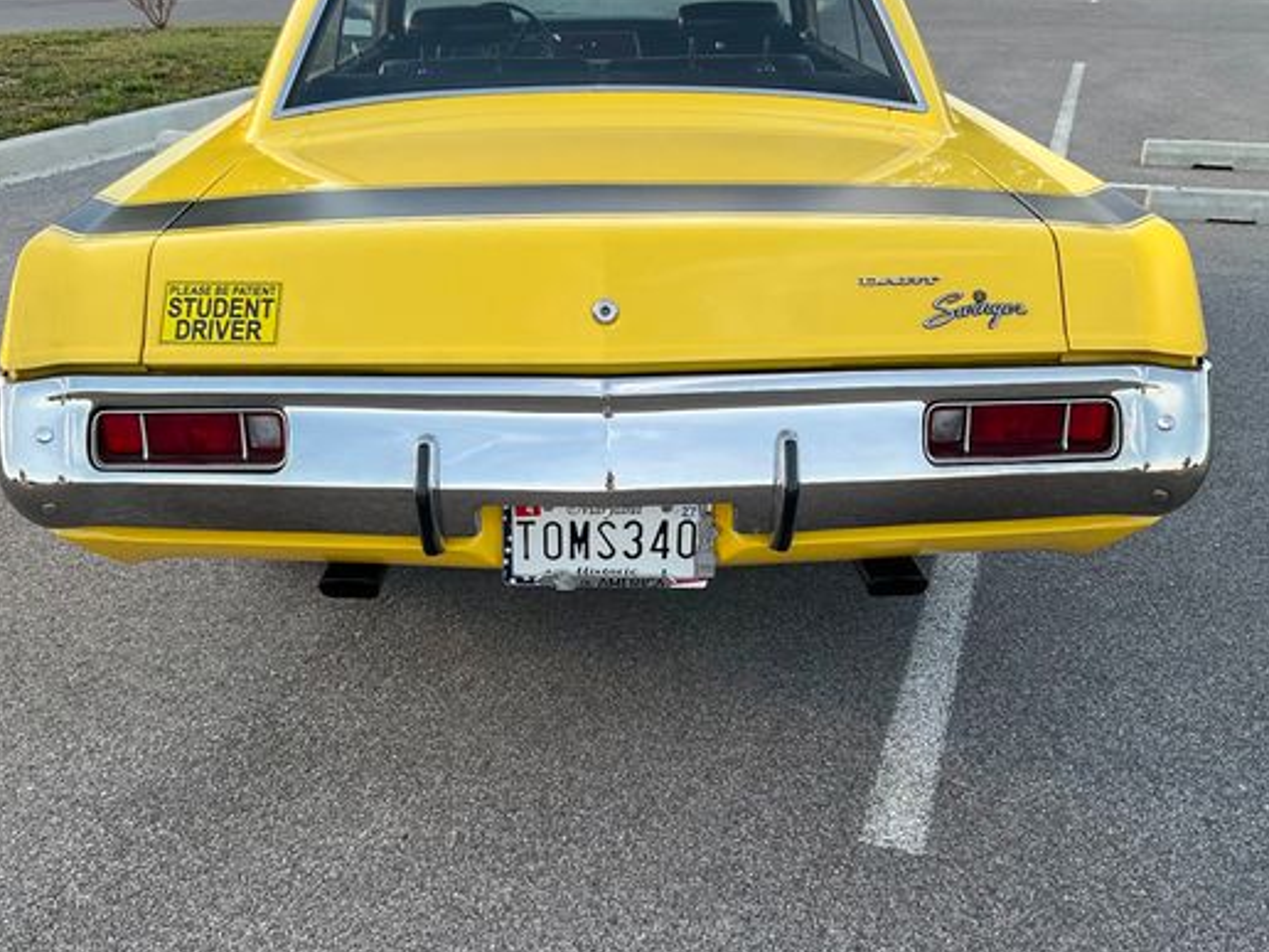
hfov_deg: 51.3
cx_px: 620
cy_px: 453
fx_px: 1320
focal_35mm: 36
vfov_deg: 39.6
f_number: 1.8
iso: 25
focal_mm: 3
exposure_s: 1/300
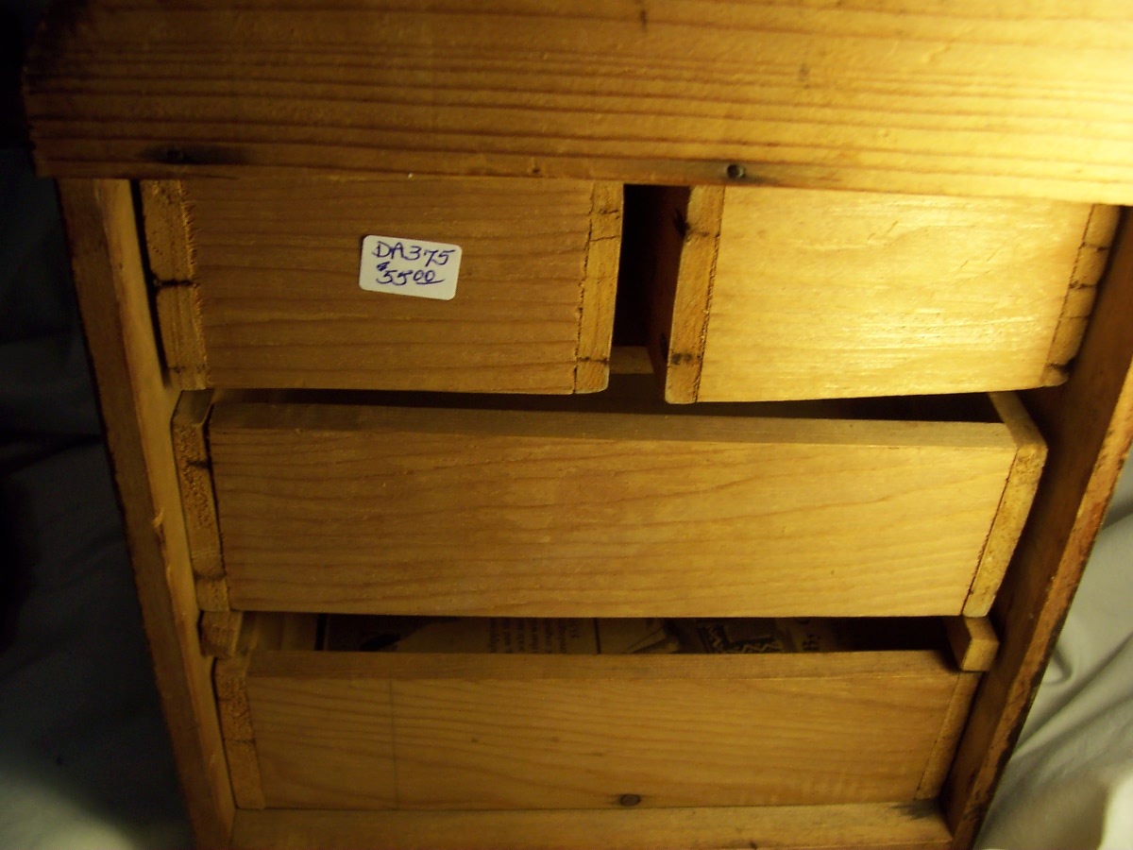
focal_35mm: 37
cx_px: 566
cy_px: 425
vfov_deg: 38.7
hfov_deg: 50.1
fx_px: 1211
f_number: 2.8
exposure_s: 1/180
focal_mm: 5.6
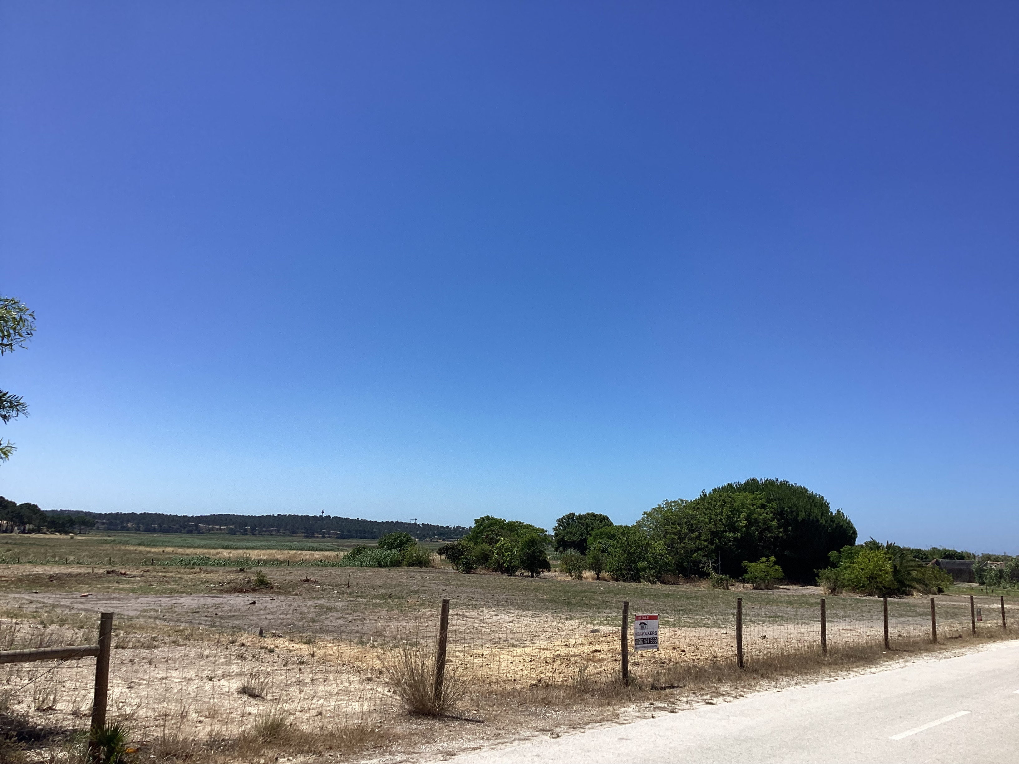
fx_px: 913
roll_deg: -0.1
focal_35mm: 31
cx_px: 510
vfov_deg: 45.4
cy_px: 382
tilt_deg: +9.6
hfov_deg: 58.4
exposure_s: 1/1942
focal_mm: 3.3
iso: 25
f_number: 2.4
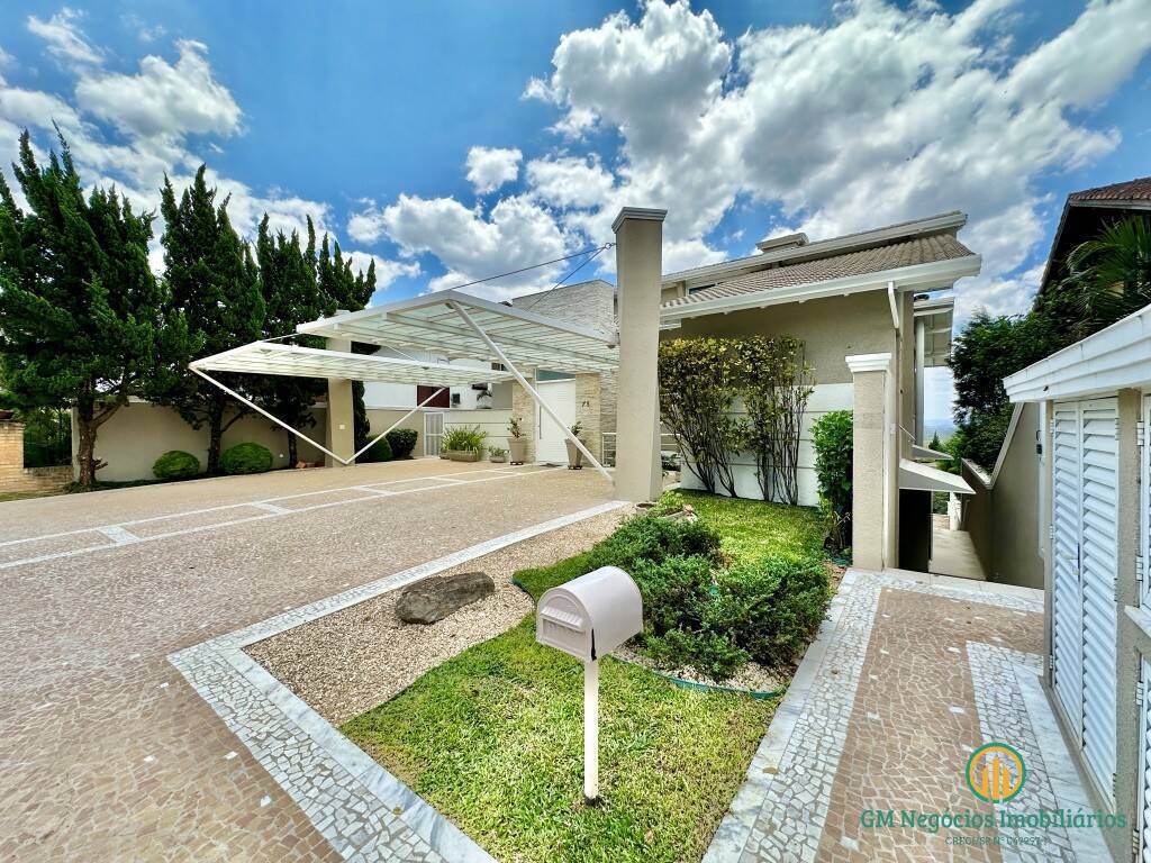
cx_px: 576
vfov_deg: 85.7
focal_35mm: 14
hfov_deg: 102.1
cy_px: 432
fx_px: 466
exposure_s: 1/1383
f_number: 2.2
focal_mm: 2.22
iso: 50
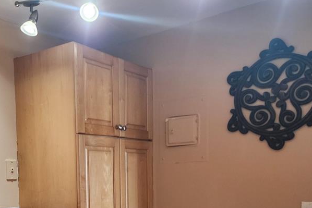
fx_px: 416
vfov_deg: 26.7
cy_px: 202
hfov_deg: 40.1
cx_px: 81
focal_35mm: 48
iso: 320
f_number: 1.8
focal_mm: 6.4
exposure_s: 1/120
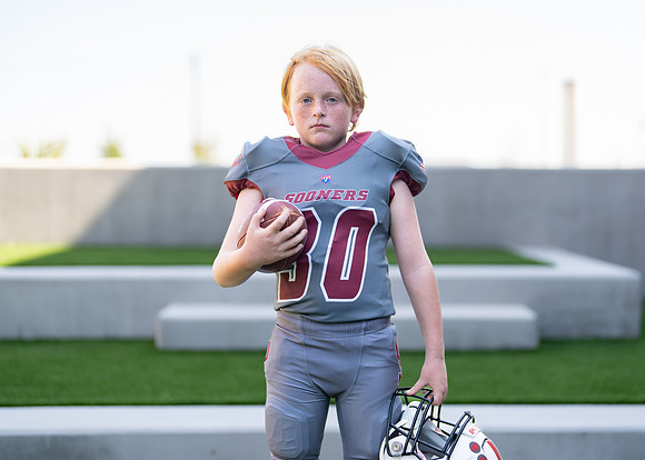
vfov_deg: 25.0
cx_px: 354
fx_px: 1038
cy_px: 214
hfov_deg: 34.5
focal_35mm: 57
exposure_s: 1/1600
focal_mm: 50
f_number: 1.2
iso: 100
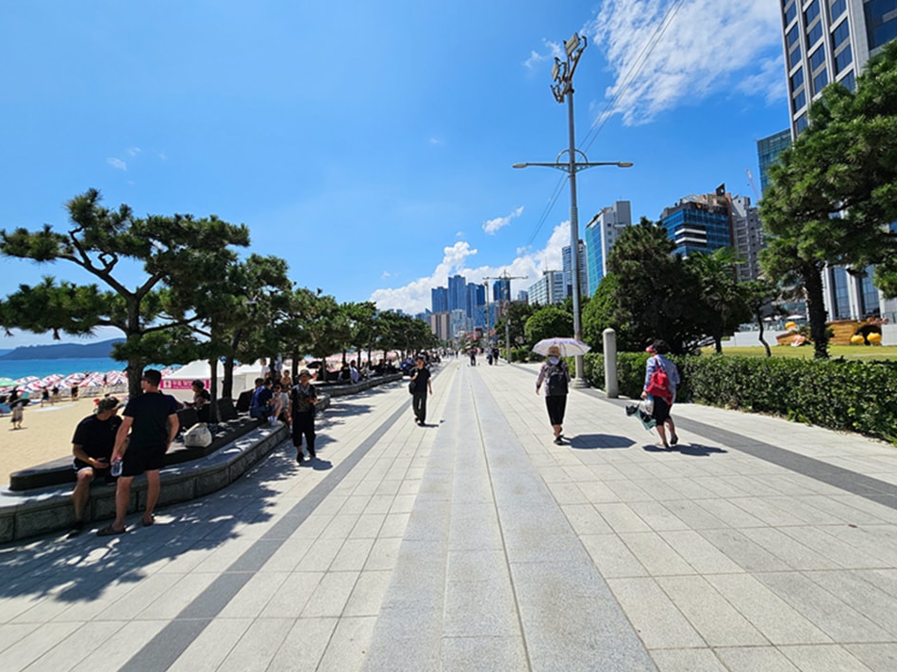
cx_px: 455
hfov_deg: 102.1
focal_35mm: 14
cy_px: 317
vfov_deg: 85.6
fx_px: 363
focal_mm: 2.2
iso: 50
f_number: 2.2
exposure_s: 1/4505
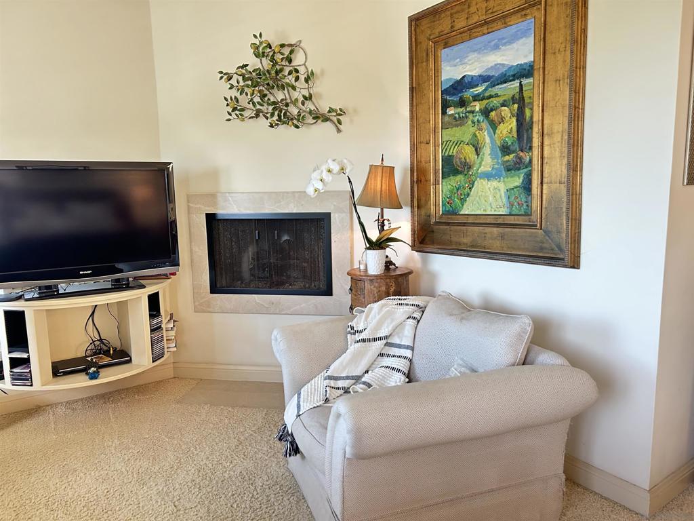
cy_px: 260
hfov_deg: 67.3
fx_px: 521
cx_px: 347
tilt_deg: -7.8
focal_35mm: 26
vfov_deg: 53.1
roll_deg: +1.4
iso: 320
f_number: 1.5
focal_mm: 5.7
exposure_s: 1/60
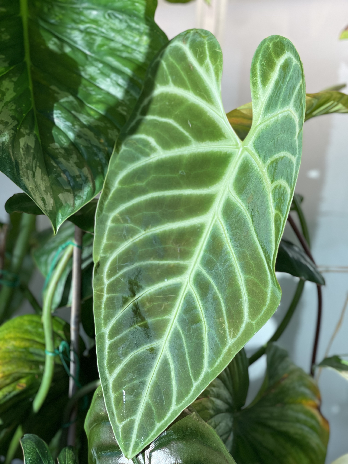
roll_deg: -3.6
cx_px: 174
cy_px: 232
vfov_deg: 30.3
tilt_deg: -19.3
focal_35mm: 64
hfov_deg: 22.9
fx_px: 858
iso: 50
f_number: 2.2
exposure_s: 1/100
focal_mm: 7.5
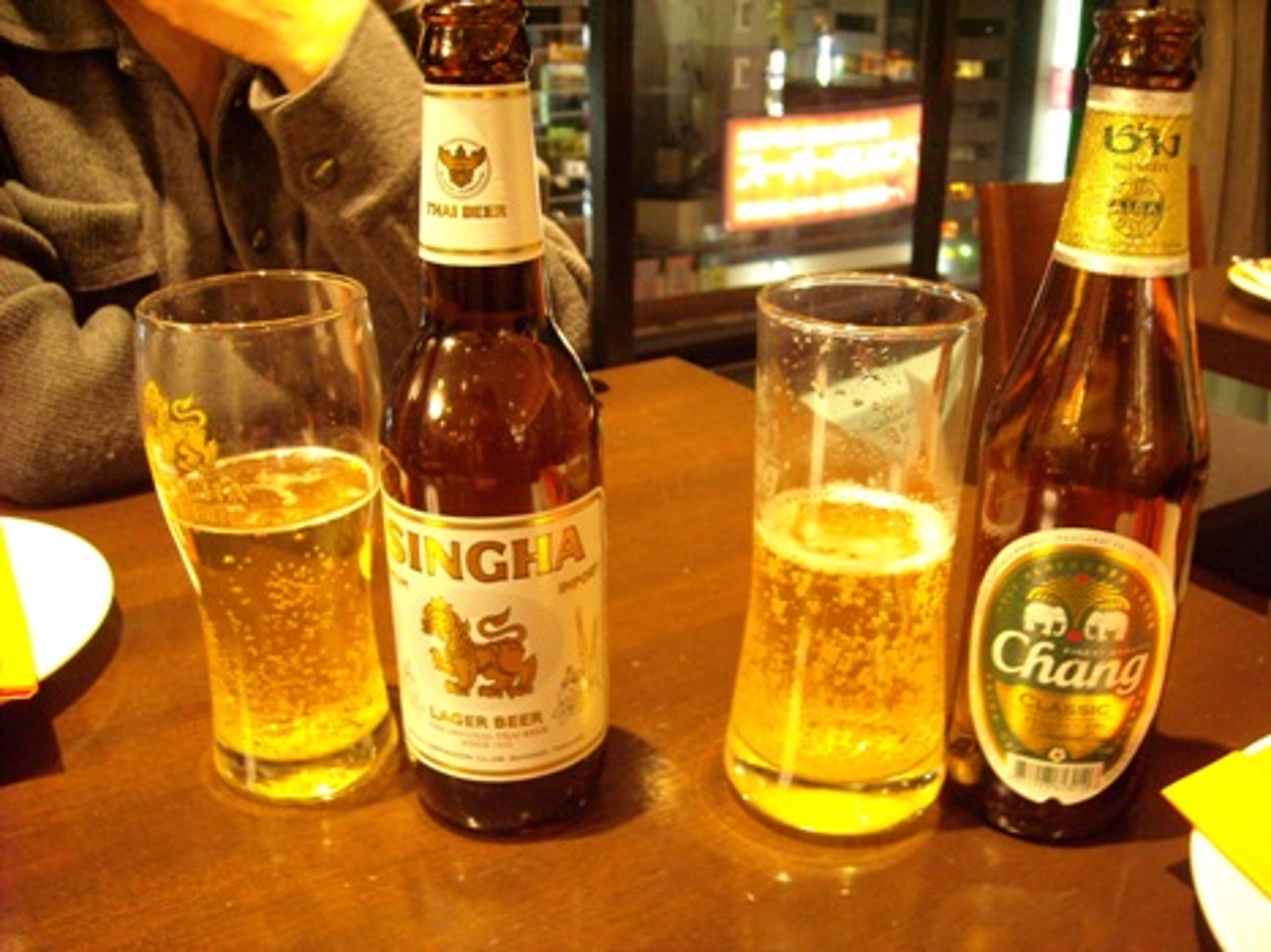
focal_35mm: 35
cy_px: 476
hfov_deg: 52.6
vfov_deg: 40.7
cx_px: 636
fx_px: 1285
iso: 496
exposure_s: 1/8
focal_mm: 5.7
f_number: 2.8
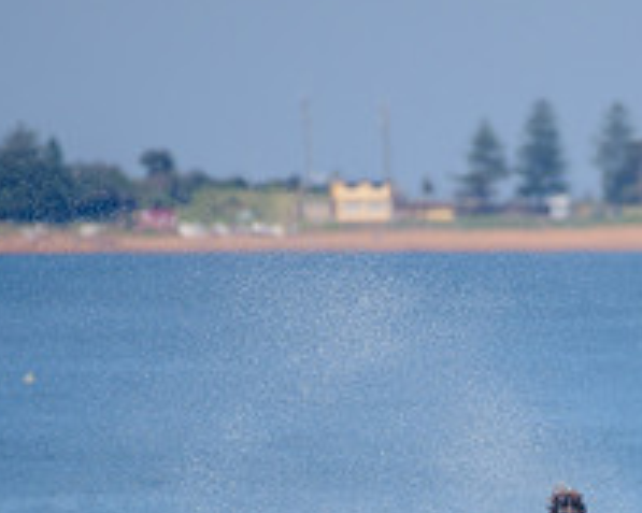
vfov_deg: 1.1
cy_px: 589
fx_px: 25961
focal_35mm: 1367
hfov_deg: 1.4
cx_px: 629
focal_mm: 500
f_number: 5.6
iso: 160
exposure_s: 1/2000
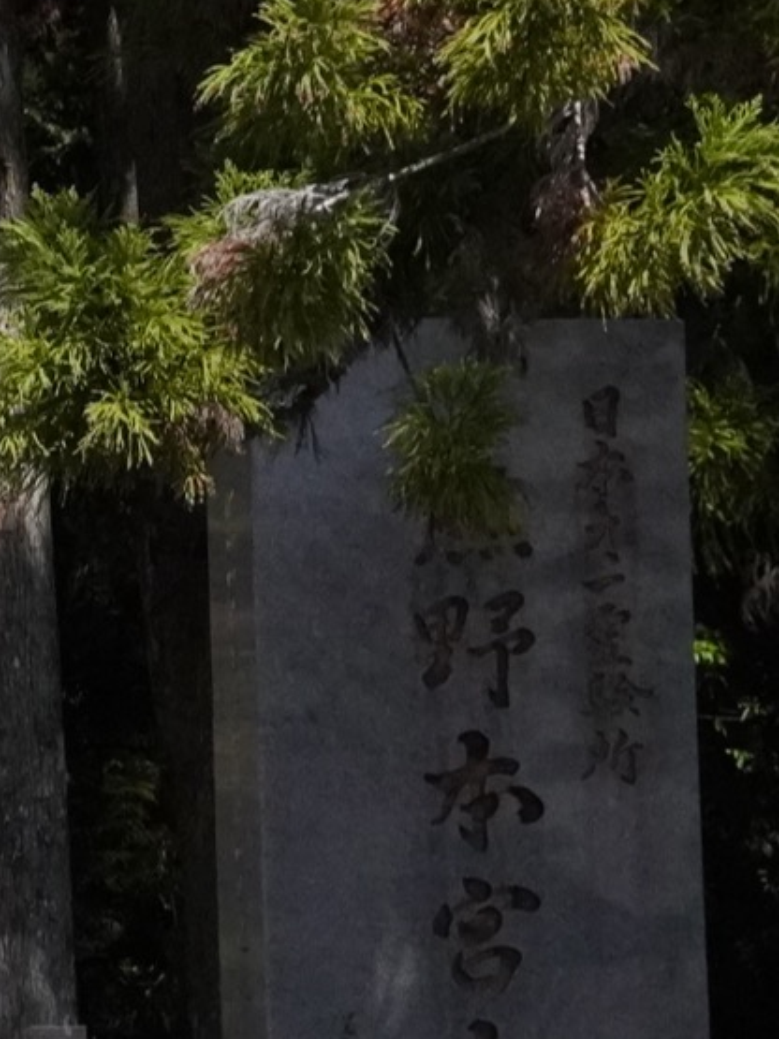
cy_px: 543
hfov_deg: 6.4
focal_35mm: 213
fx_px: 6394
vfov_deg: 9.3
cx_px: -1588
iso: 2500
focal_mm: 32
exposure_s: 1/1600
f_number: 7.1
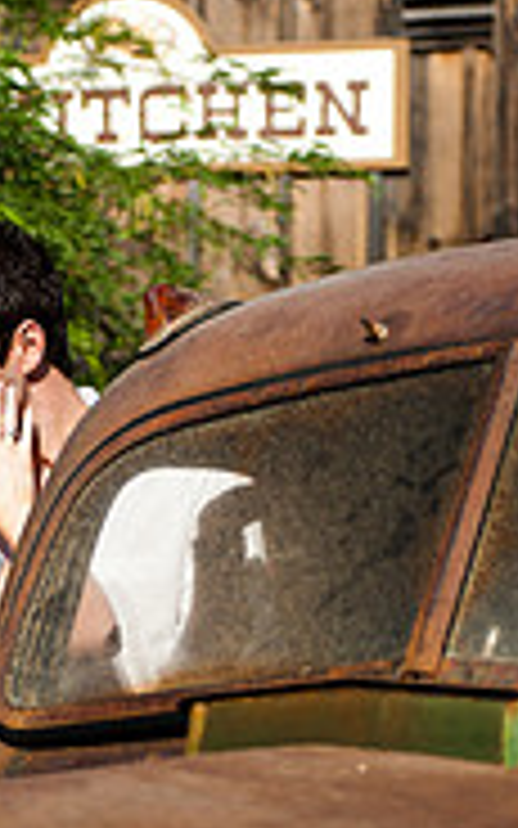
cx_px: 128
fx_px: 3930
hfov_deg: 7.5
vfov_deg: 12.0
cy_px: 634
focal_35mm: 174
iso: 200
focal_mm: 70
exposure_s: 1/4000
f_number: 2.8
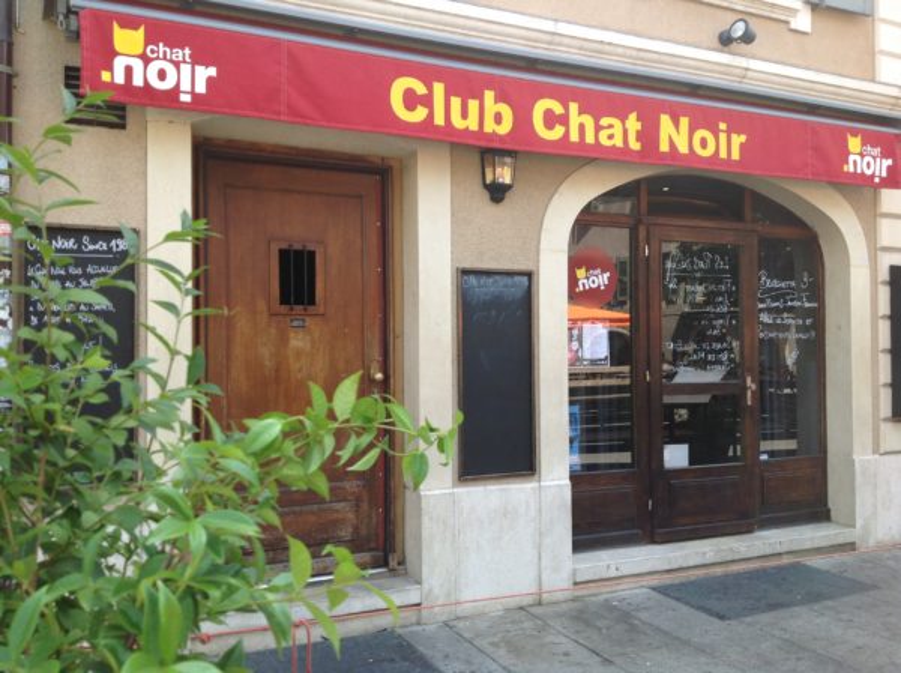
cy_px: 336
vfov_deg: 40.6
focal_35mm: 35
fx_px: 910
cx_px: 450
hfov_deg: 52.7
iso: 50
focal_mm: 4.28
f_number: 2.4
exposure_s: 1/282
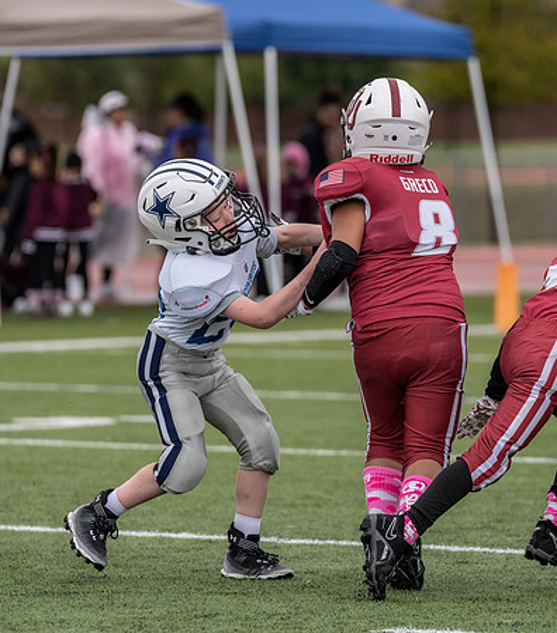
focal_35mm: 353
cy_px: 319
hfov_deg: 4.6
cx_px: 303
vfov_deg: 5.3
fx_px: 6876
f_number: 3.5
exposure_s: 1/1250
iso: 250
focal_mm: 200
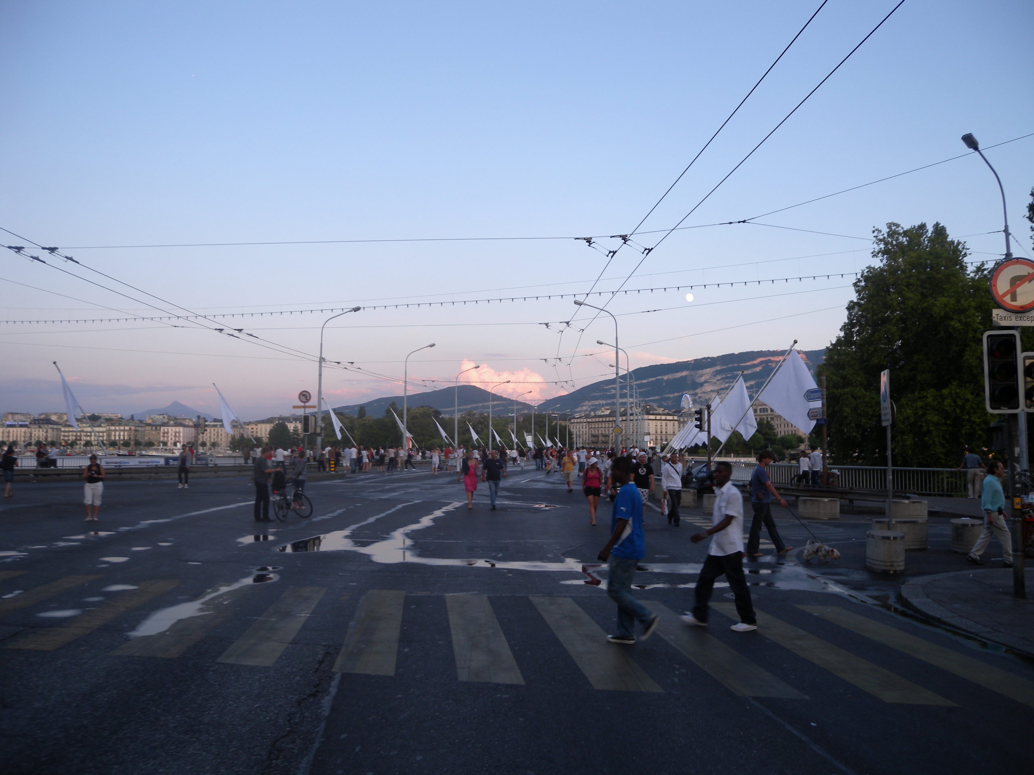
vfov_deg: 49.7
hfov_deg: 63.4
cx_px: 517
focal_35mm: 28
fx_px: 836
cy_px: 388
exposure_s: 1/89.2
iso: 64
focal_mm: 6
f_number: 2.9
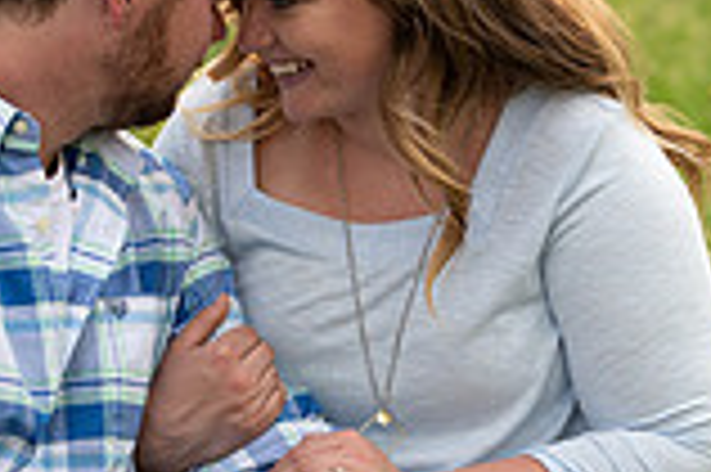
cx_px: 428
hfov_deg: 7.9
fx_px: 5130
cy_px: 335
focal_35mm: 260
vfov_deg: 5.3
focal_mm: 70
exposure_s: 1/250
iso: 400
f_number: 2.8
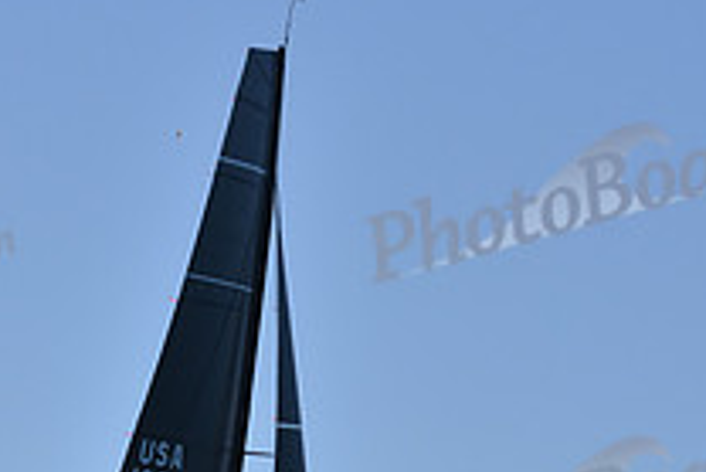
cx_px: 192
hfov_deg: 10.5
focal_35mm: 195
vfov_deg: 6.9
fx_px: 3827
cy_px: 733
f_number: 4.5
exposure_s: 1/800
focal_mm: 70
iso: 250
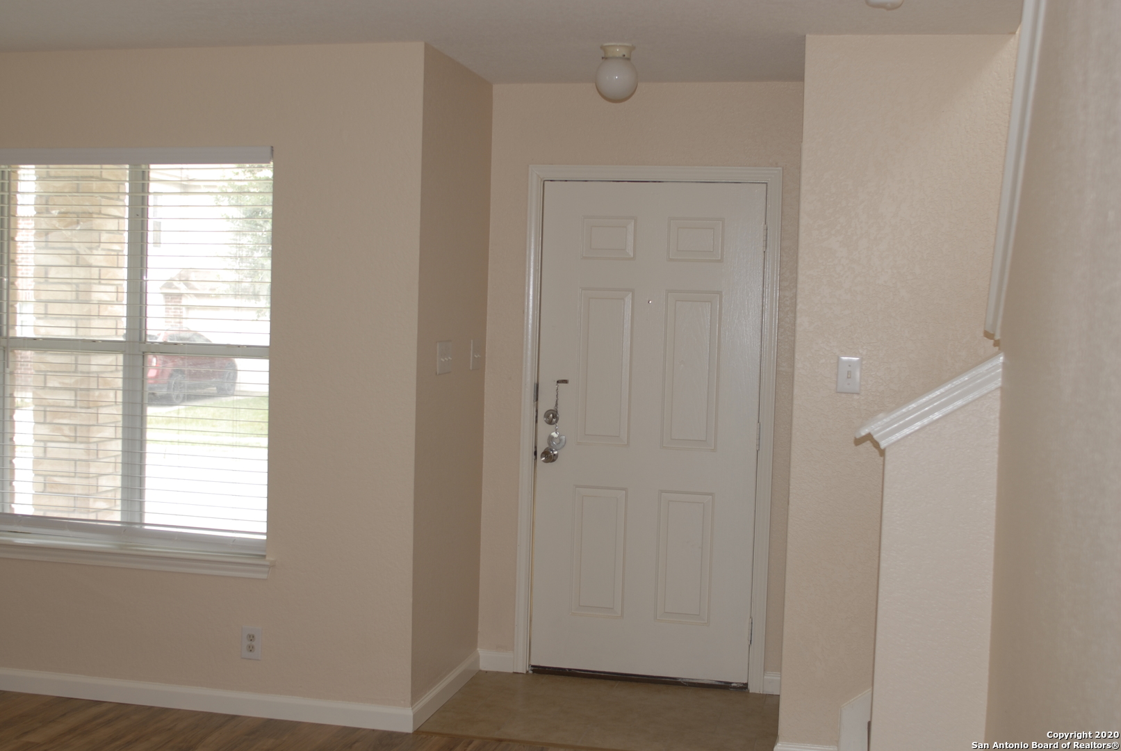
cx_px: 560
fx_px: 1309
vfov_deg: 32.0
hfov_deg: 46.3
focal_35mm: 42
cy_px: 376
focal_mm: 28
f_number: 2.8
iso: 100
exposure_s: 1/60
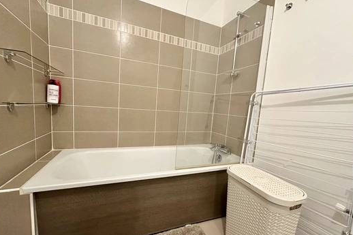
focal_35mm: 15
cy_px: 124
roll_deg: -3.6
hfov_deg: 100.4
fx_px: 147
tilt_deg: -6.4
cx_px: 173
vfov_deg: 77.2
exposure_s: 1/50
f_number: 2.2
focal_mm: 2.22
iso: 640
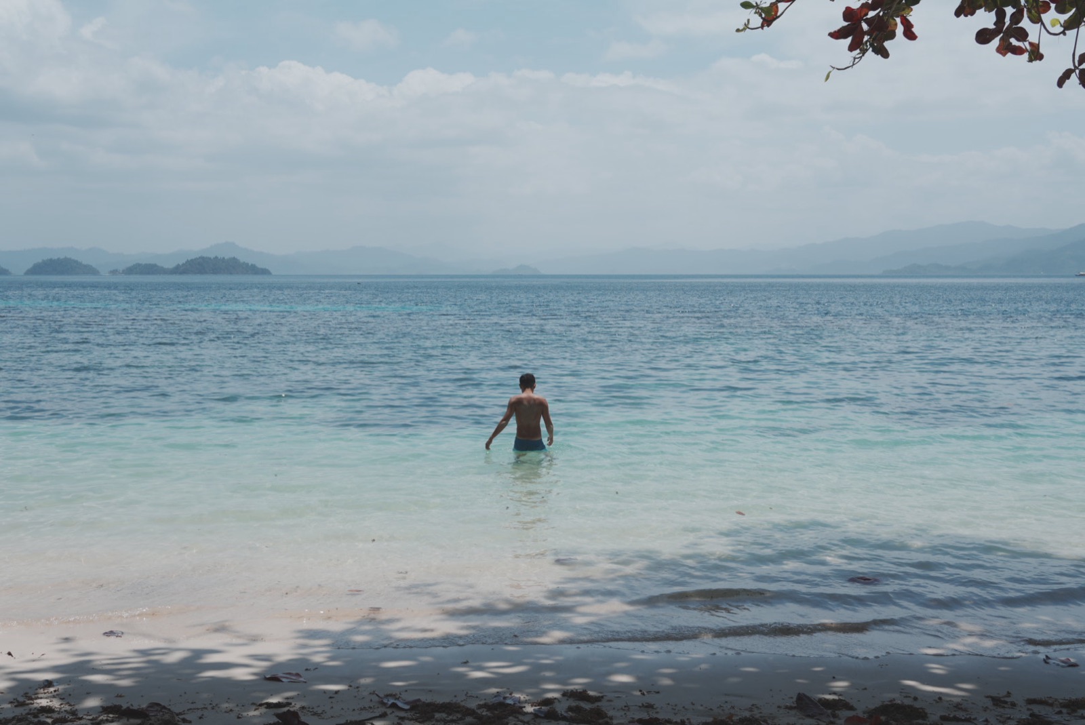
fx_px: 1221
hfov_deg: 47.9
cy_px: 362
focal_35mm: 40
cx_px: 542
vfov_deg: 33.1
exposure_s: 1/640
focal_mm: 27
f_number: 8
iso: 100
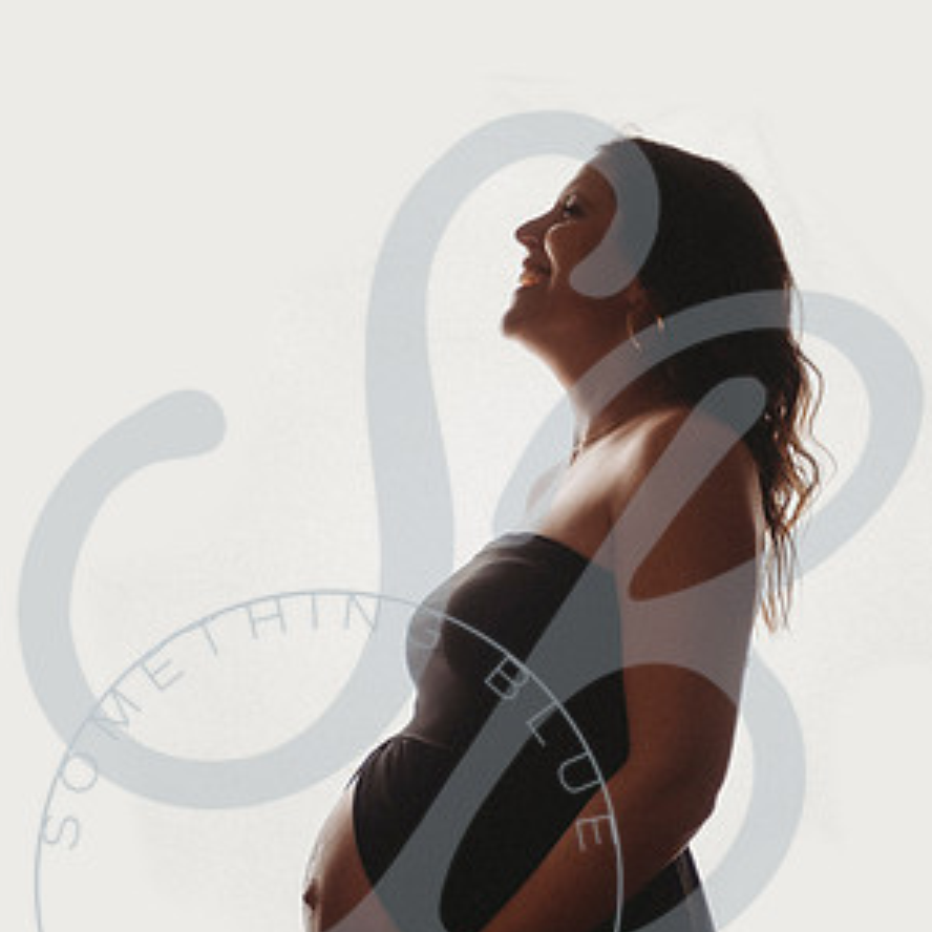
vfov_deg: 22.9
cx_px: 471
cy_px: 645
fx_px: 2285
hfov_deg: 23.1
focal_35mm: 75
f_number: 2.8
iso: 200
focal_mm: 58
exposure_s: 1/125
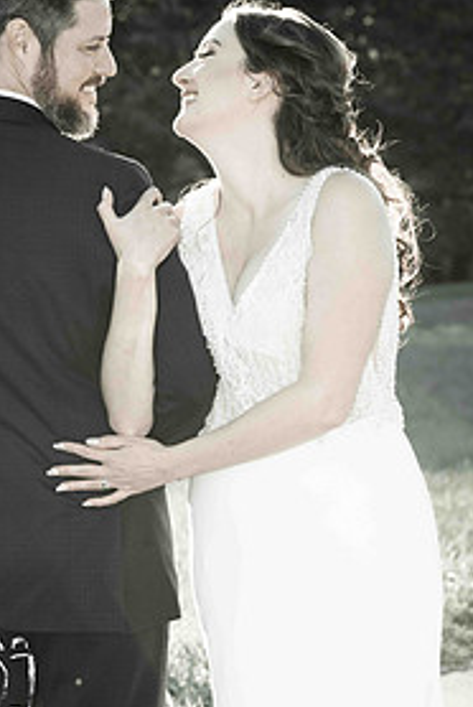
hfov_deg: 6.8
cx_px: 147
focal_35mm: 202
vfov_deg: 10.2
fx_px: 3971
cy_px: 384
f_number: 9
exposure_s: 1/320
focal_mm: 125
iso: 800
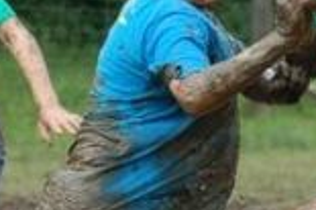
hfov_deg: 3.0
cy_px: 234
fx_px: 6068
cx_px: 179
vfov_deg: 2.0
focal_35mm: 692
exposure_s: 1/500
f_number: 5.6
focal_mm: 112
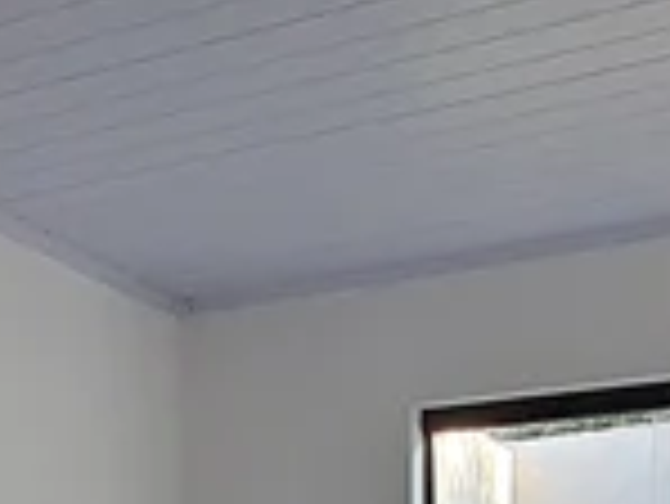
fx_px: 1395
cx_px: 220
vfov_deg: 17.0
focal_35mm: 72
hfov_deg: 26.8
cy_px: 902
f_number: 2.2
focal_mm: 1.74
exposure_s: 1/60
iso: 125
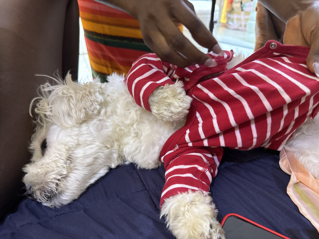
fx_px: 221
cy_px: 120
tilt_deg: -34.3
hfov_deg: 71.6
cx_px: 160
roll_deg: +2.0
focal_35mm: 24
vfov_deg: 56.8
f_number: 1.78
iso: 320
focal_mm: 6.76
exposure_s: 1/50
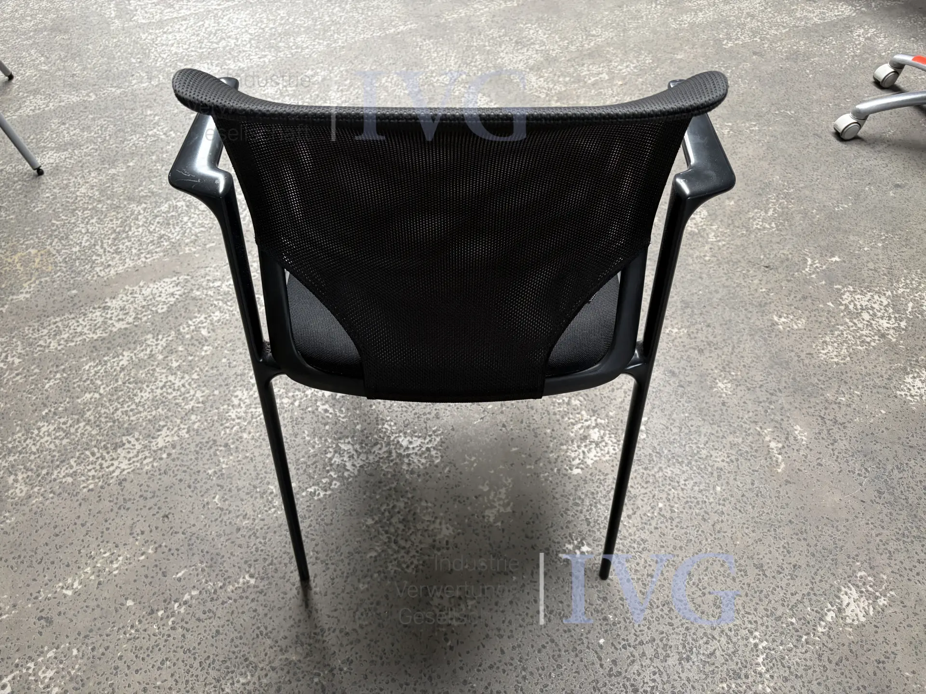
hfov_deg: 67.3
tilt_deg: -50.3
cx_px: 463
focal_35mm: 26
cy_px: 347
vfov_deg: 53.1
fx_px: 696
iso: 100
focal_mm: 5.96
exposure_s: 1/121
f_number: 1.6
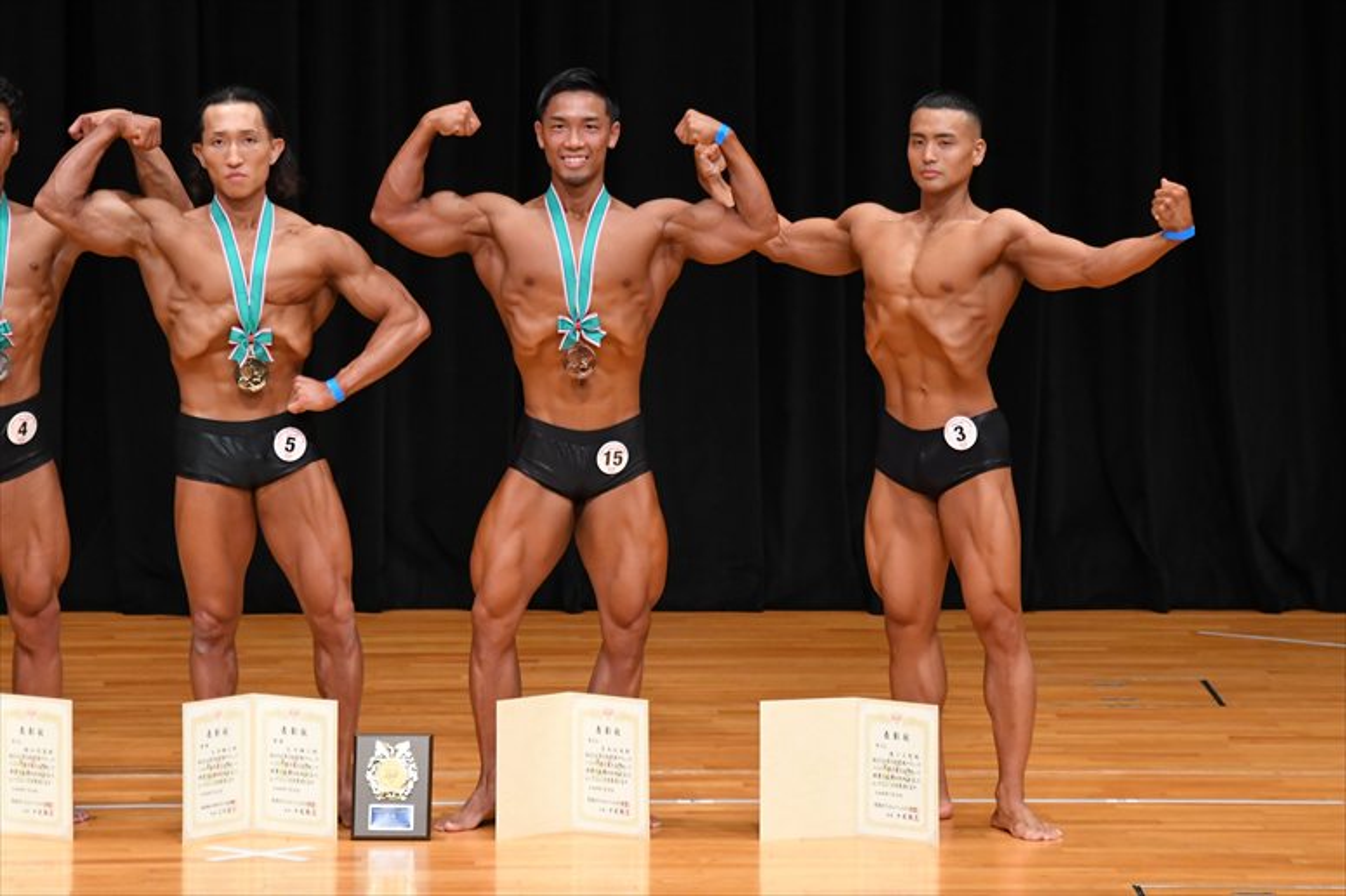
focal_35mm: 270
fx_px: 10090
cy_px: 448
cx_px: 673
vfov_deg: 5.1
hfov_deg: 7.6
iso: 3200
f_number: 5.6
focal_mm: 180
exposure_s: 1/400
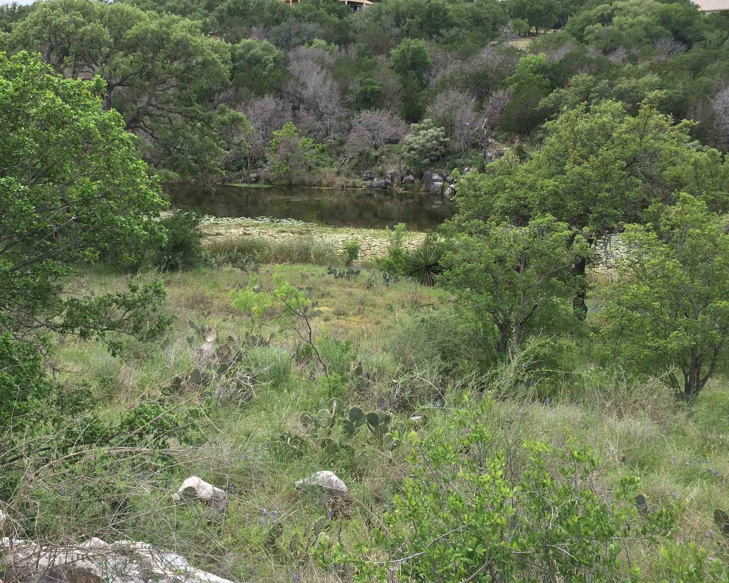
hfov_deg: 46.4
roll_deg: +0.8
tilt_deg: -10.6
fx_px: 841
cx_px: 273
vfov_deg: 38.1
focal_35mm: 39
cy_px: 247
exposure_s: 1/977
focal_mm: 4.15
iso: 32
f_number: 2.2
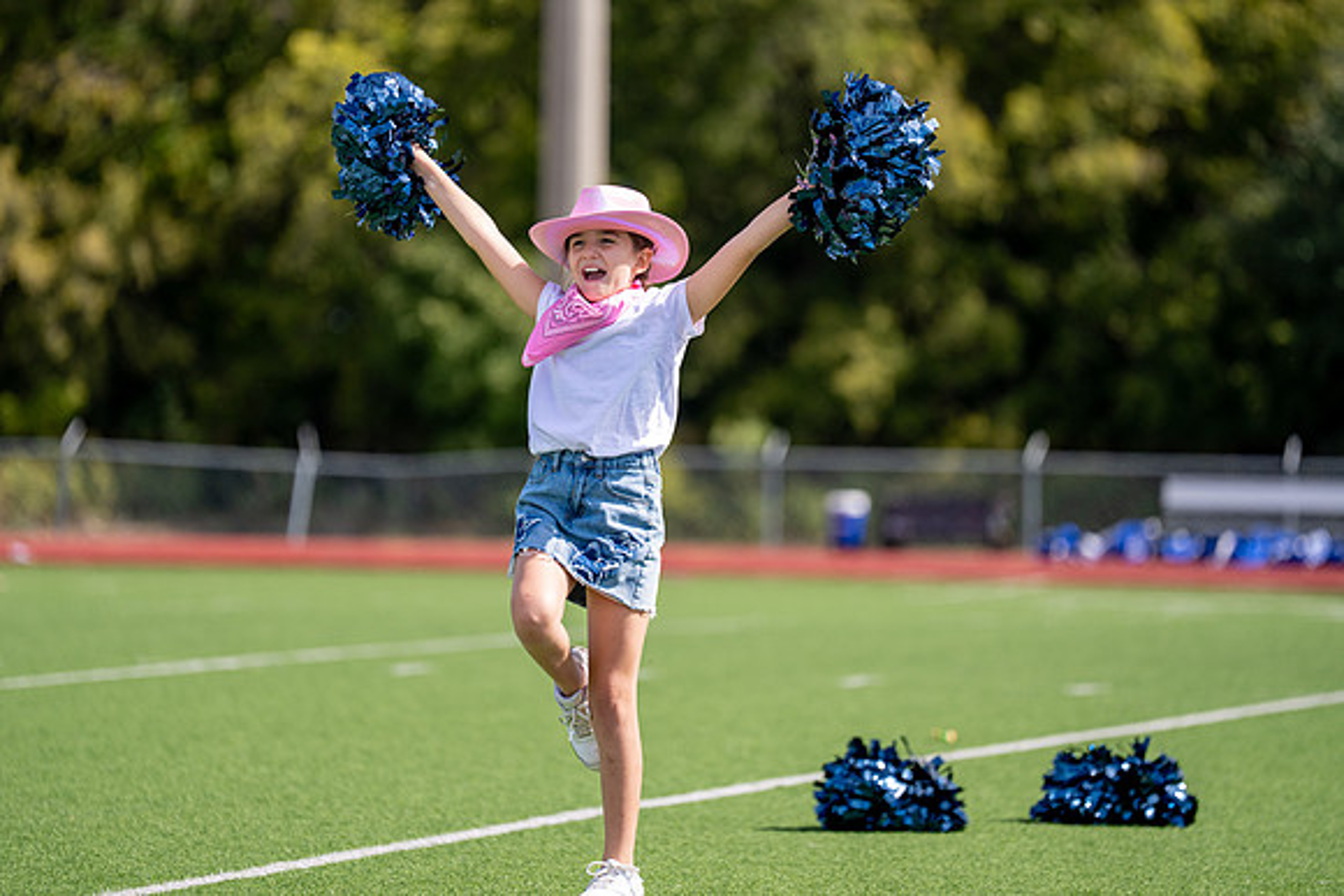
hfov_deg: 10.6
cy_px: 409
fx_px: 7262
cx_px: 635
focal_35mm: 194
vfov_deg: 7.1
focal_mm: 178
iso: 250
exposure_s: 1/4000
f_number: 2.8
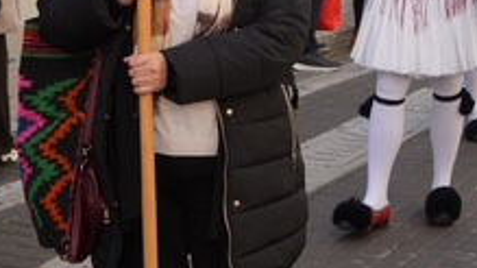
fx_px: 1315
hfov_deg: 19.7
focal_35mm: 104
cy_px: -135
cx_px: 525
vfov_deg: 11.2
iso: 125
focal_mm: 34
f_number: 5
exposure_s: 1/200
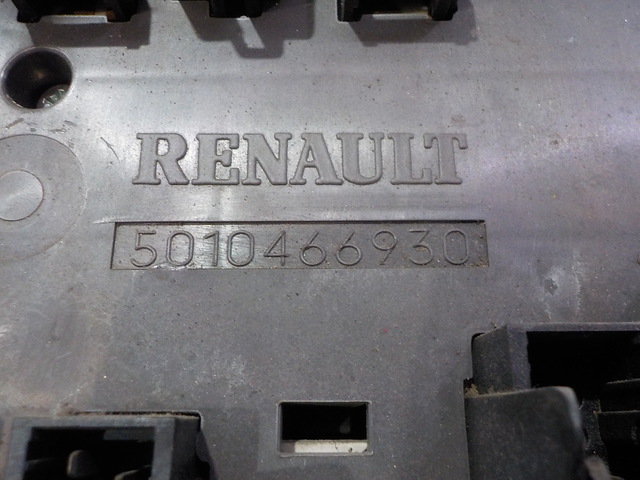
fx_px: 555
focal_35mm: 30
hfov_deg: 60.0
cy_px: 240
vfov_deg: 46.8
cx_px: 320
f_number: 3.3
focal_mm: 4.1
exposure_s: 1/25
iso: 400
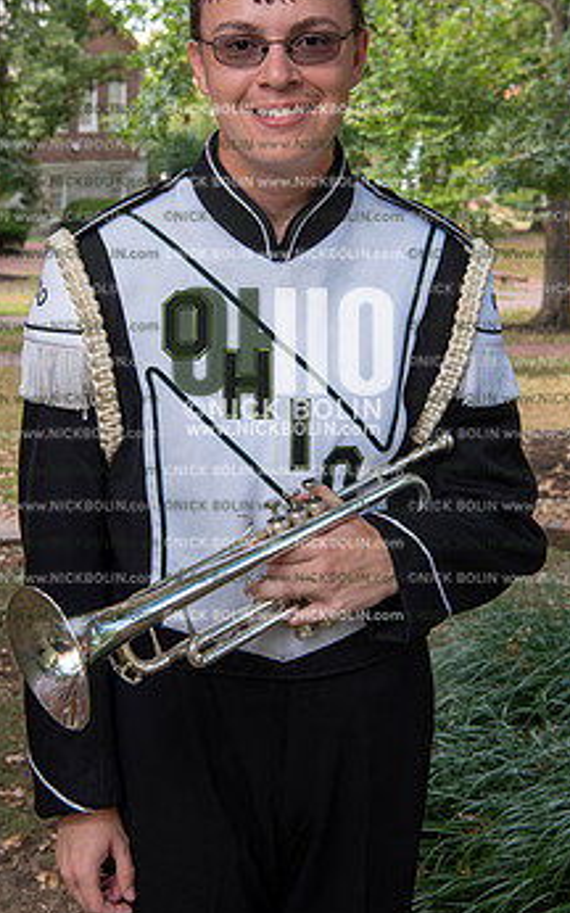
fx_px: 1517
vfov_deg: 33.4
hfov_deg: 21.3
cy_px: 362
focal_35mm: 61
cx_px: 282
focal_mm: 46
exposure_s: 1/100
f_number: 8
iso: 500
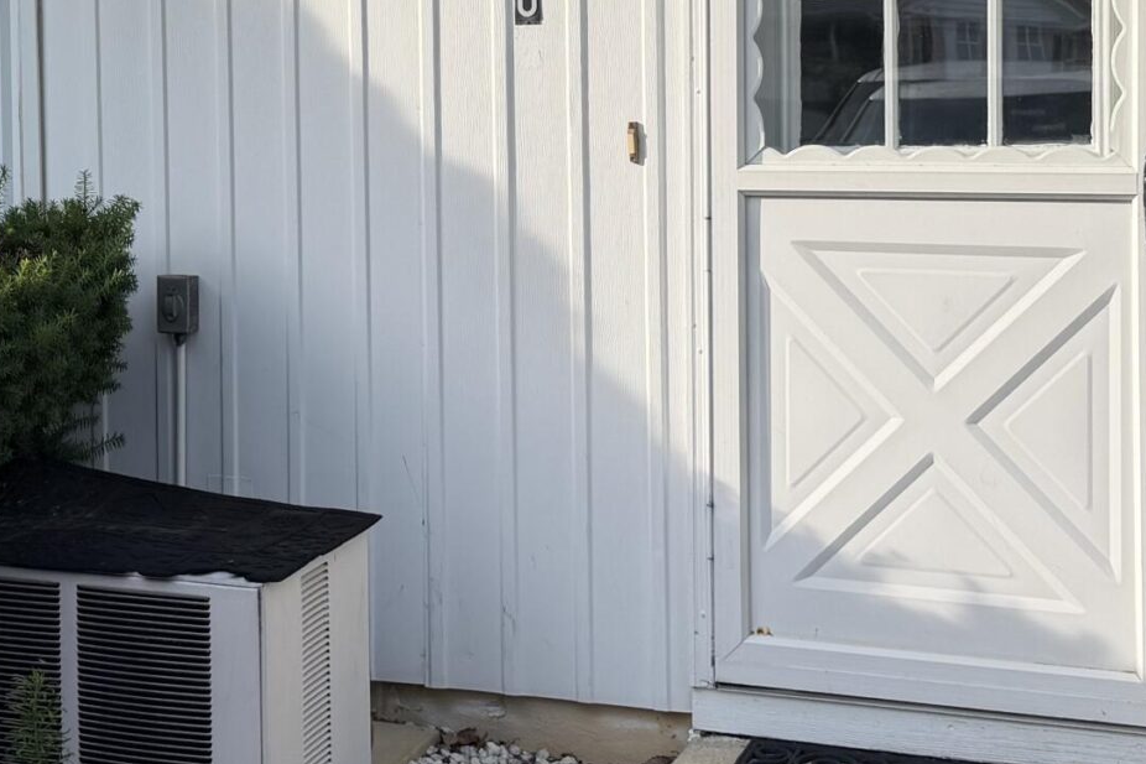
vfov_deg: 19.5
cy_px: 136
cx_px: 479
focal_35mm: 69
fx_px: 2196
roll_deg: +1.3
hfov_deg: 29.2
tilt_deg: -1.5
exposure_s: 1/2053
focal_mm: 6.76
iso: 80
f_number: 1.78
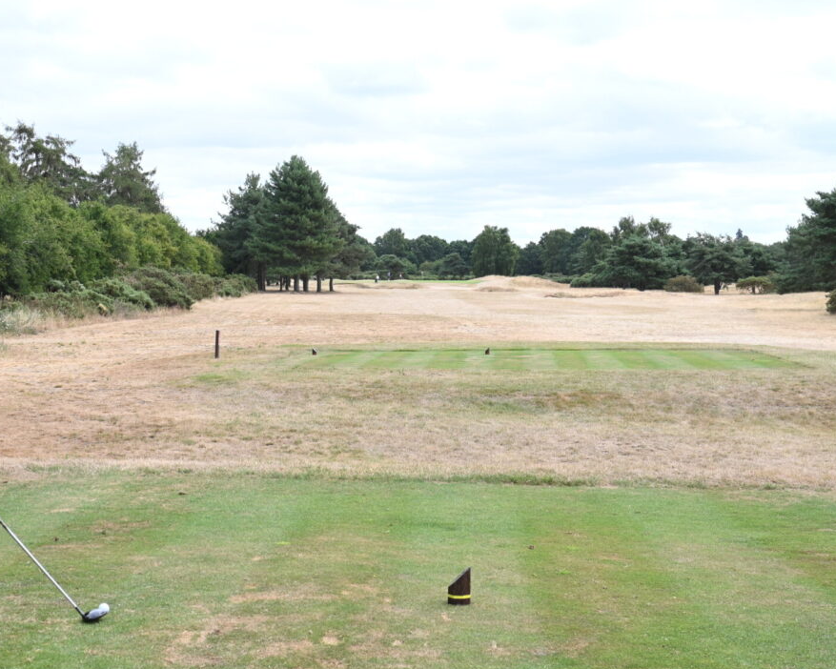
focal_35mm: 57
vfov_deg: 26.7
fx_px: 1411
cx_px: 293
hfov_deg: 32.8
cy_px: 352
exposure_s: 1/100
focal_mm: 39
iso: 200
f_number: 11
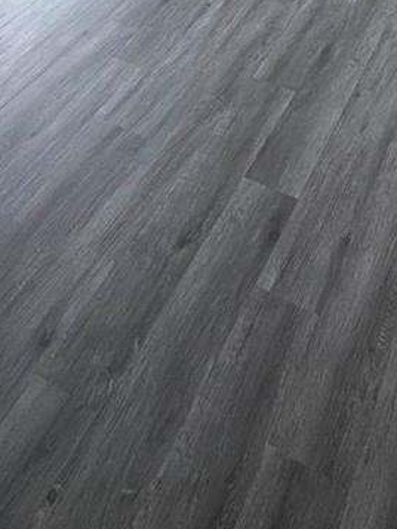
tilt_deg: -10.4
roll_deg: +3.8
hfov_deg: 30.8
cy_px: -290
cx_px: 237
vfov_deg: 26.7
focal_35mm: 47
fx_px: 718
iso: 40
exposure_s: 1/207
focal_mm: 2.22
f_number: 2.2
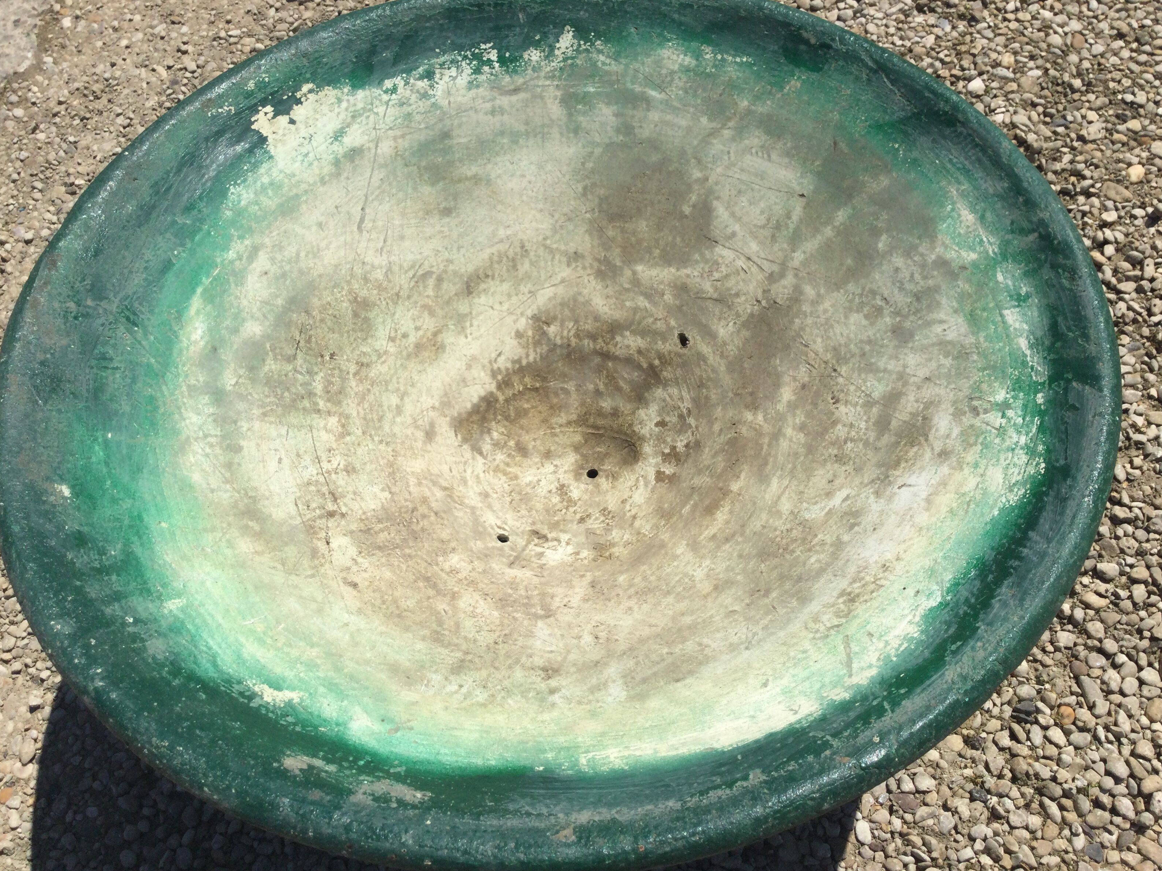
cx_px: 593
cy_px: 423
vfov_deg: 44.2
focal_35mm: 32
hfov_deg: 56.8
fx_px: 1074
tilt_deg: -67.2
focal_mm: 3.3
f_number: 2.4
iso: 25
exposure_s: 1/2717
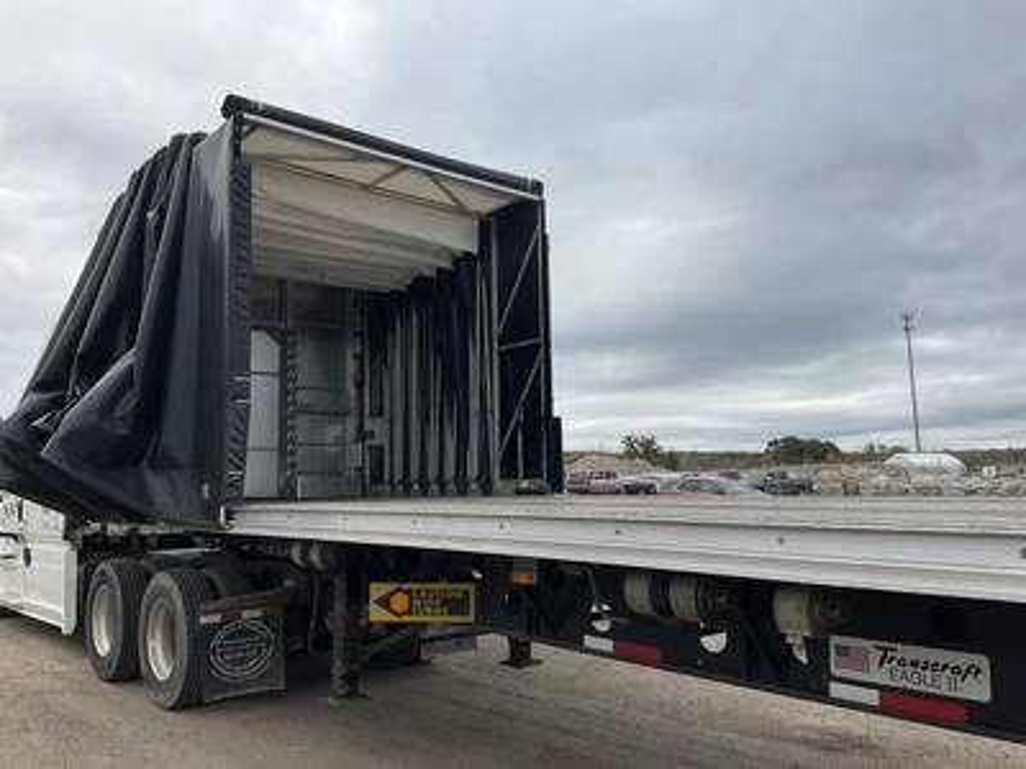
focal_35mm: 29
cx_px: 513
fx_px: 860
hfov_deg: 61.7
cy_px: 384
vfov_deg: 48.2
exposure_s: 1/962
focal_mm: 3
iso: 25
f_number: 1.8
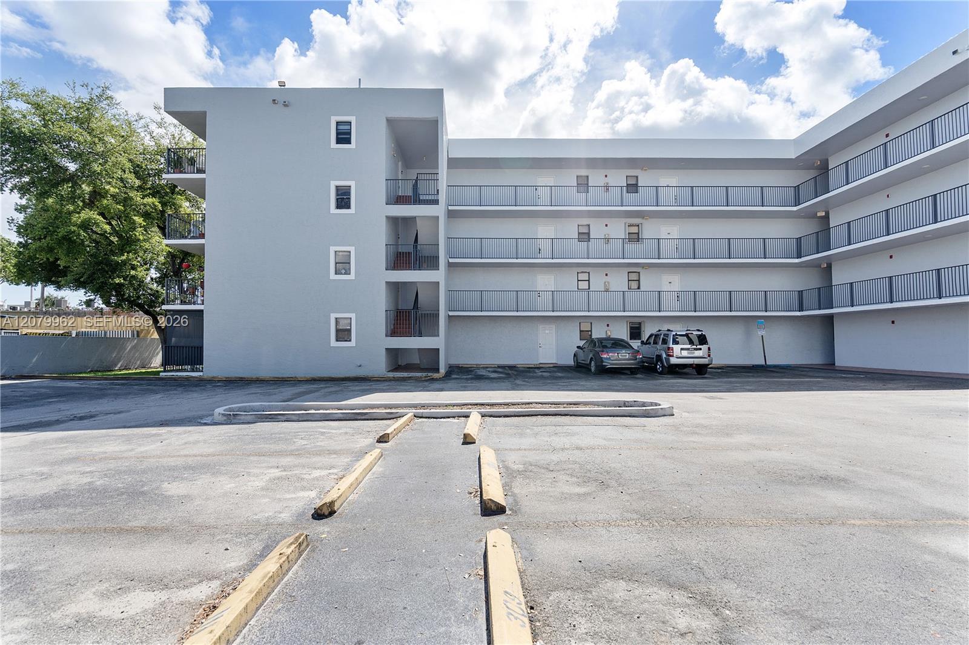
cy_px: 322
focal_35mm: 16
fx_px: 430
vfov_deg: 73.7
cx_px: 484
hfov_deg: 96.8
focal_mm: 16
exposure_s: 1/640
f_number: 8
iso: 400
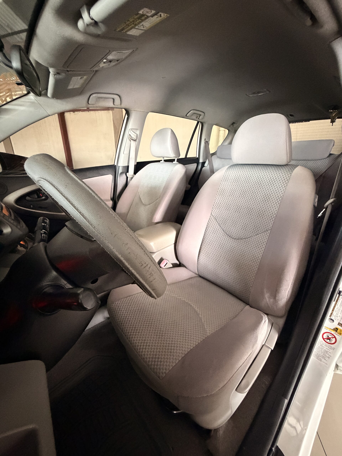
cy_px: 228
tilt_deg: -20.4
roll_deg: -0.5
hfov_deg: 85.7
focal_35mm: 14
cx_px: 171
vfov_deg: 102.1
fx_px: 184
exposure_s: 1/53
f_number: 2.2
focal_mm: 2.22
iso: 1250
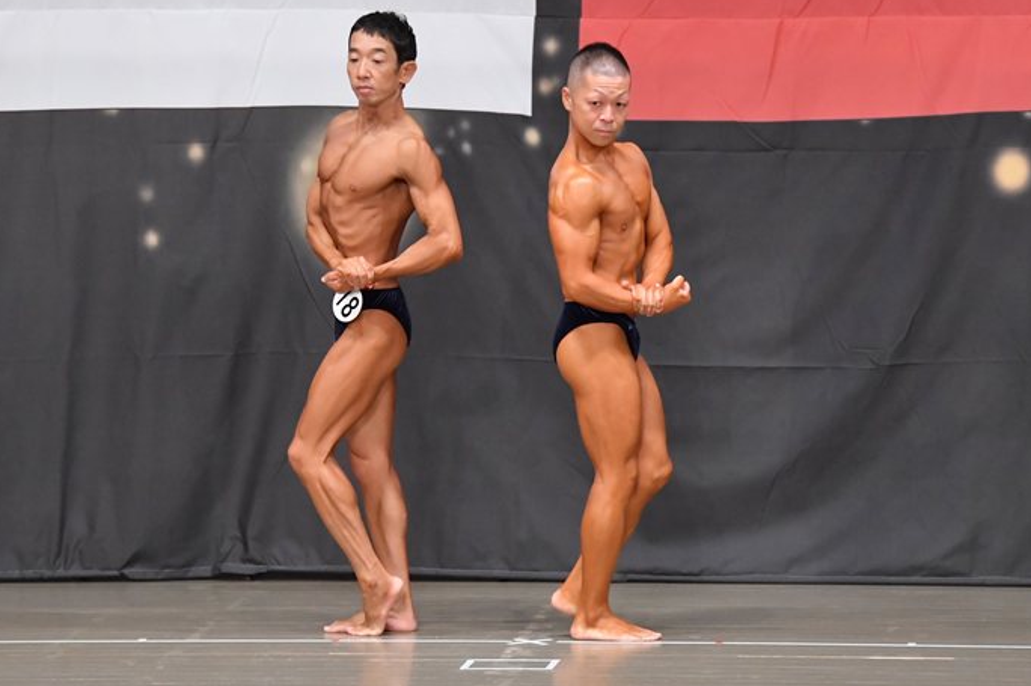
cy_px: 320
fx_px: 7040
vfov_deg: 5.6
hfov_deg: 8.4
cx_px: 501
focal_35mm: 246
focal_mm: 145
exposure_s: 1/400
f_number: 5.6
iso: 6400
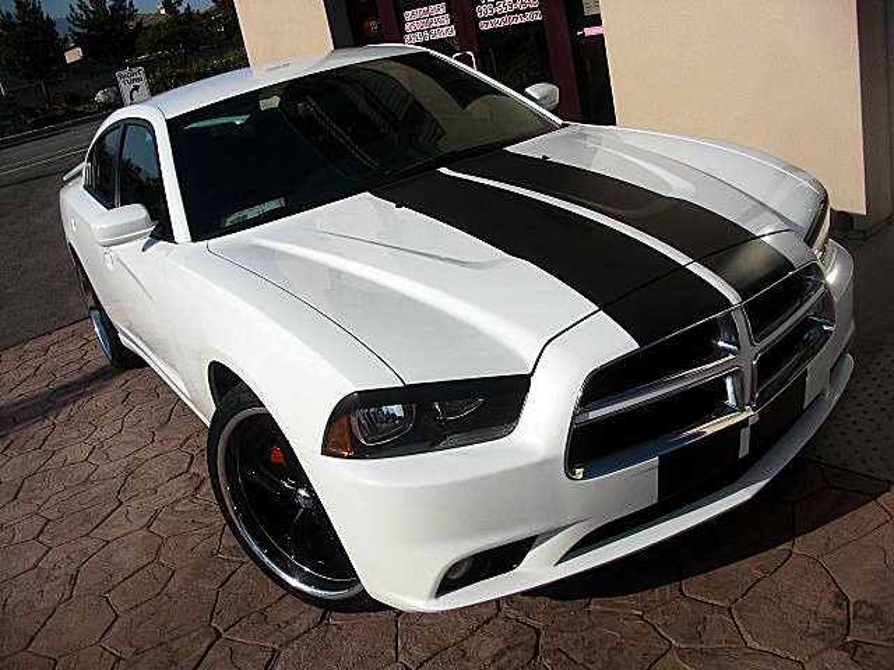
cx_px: 447
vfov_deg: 39.7
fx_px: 930
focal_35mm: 36
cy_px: 335
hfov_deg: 51.4
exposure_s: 1/200
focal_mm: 6.3
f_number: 7.9
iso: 50
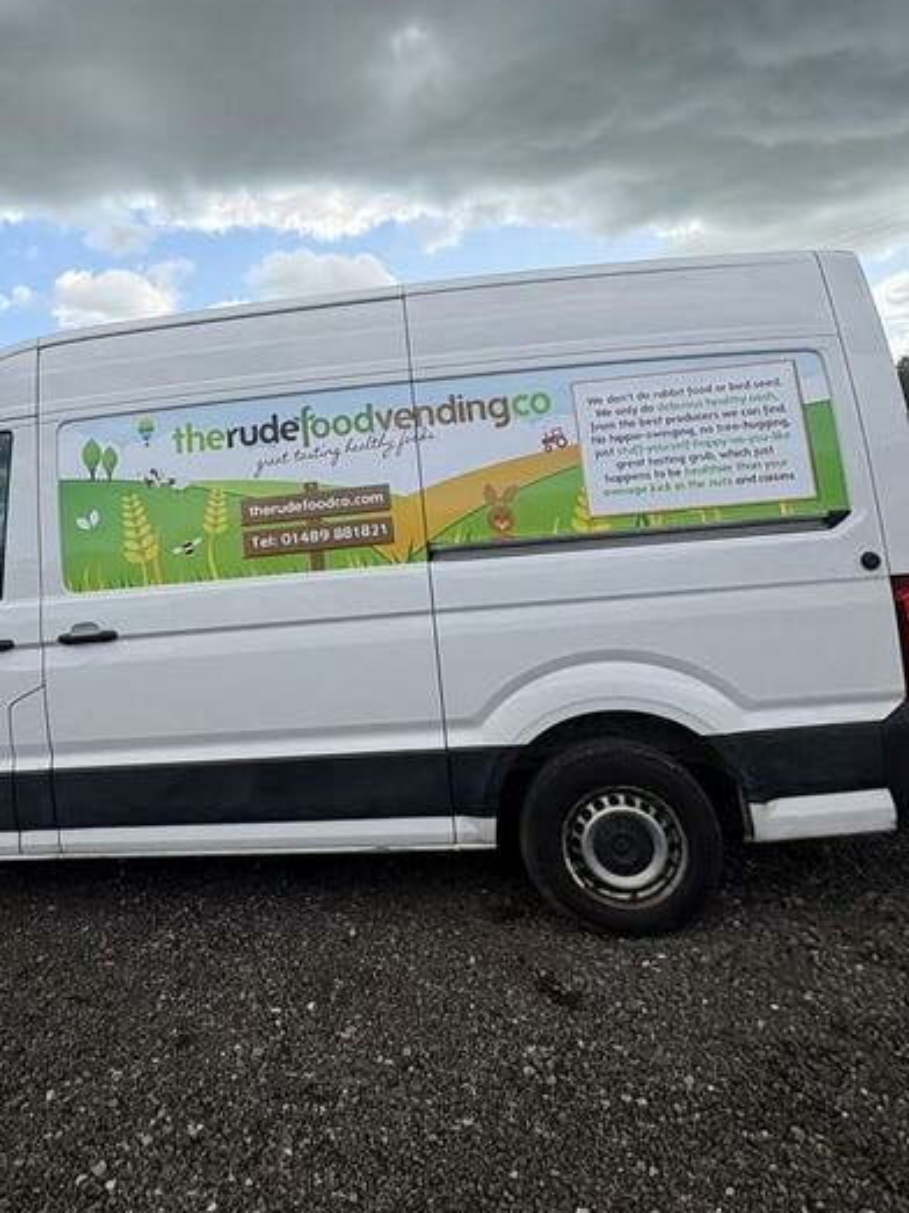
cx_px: 297
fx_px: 841
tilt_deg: +13.7
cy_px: 450
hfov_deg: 55.5
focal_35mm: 24
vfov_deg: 70.4
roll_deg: +1.0
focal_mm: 2.22
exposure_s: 1/1395
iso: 50
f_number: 2.2
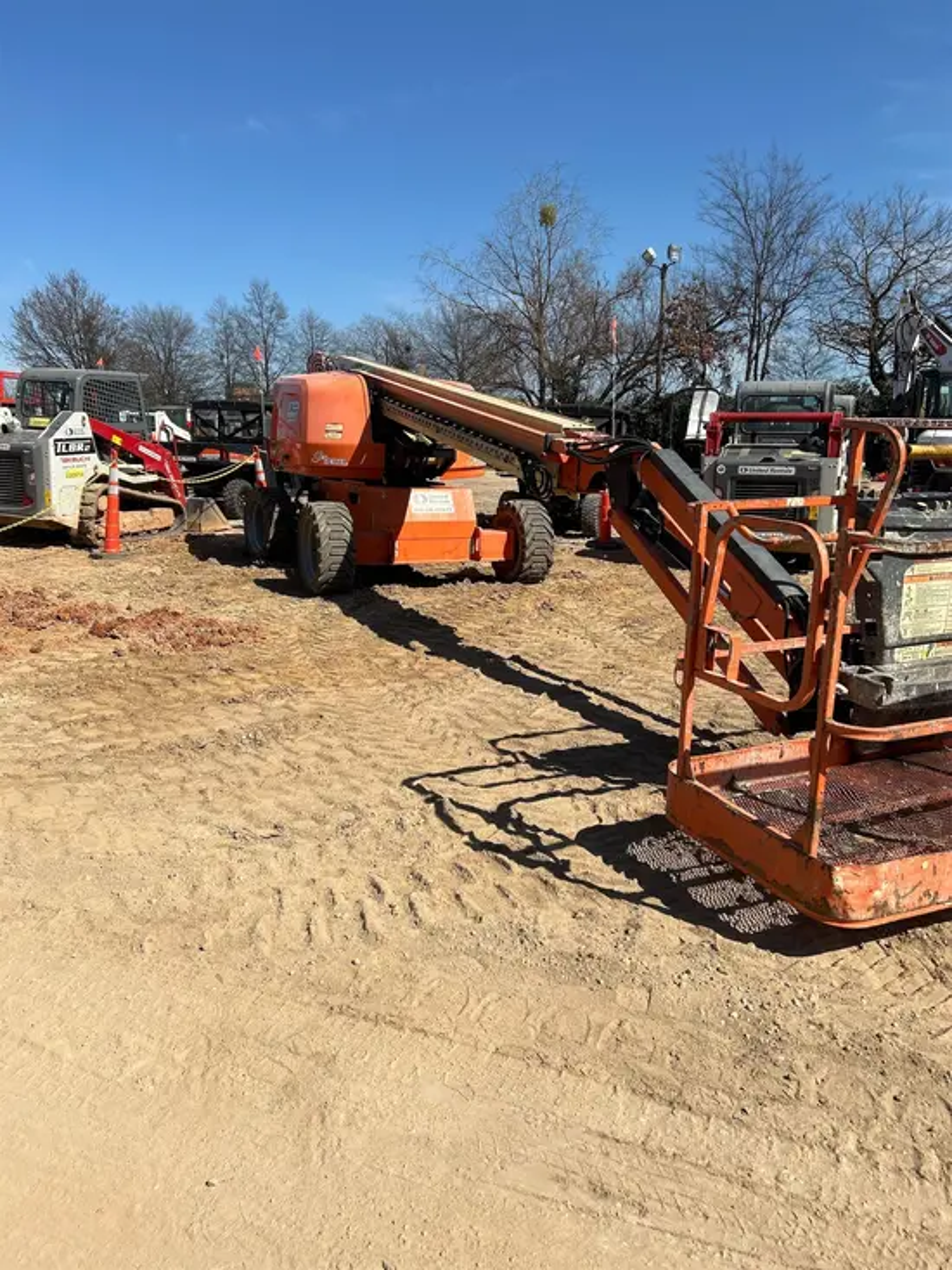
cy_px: 635
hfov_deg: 53.1
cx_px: 476
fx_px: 953
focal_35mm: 26
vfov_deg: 67.3
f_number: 1.5
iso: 50
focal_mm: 5.7
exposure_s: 1/5076
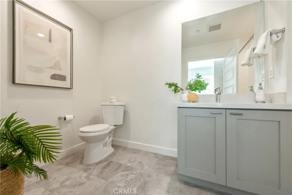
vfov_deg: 81.2
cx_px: 146
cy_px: 98
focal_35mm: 14
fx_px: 114
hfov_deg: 104.3
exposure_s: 1/60
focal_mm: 14
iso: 400
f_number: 4
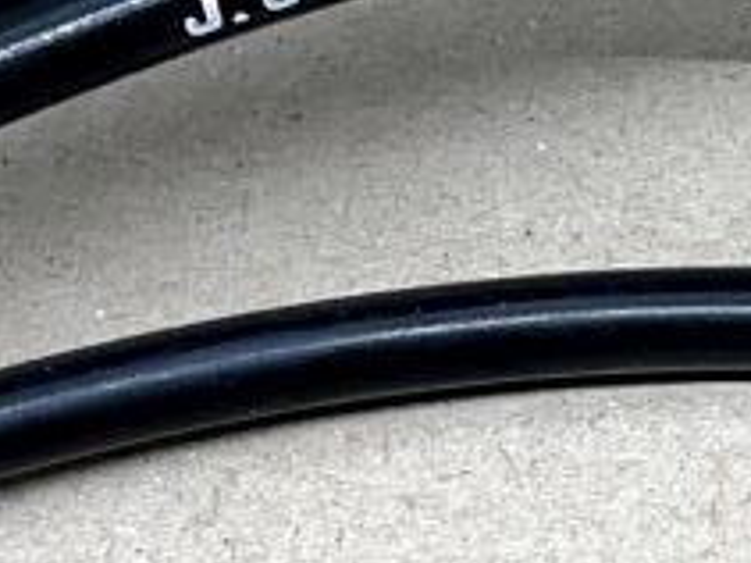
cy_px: -374
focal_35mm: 197
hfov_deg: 10.0
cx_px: 619
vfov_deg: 7.4
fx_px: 4272
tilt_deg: -54.0
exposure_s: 1/100
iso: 50
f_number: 1.6
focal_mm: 4.2
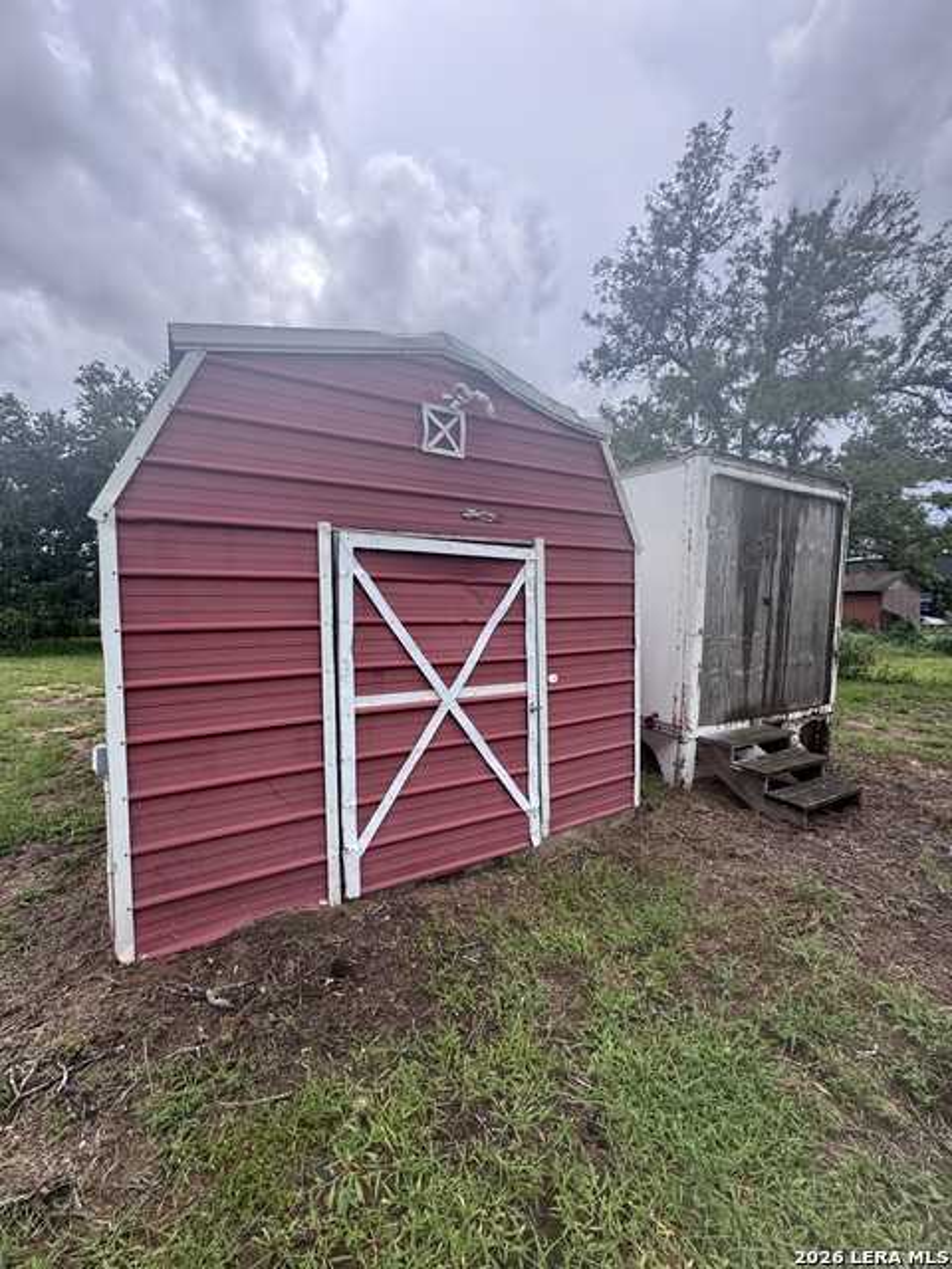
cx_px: 476
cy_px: 634
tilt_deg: -2.4
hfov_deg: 85.7
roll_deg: +1.7
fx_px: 513
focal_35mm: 14
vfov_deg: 102.1
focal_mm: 2.22
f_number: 2.2
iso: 40
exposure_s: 1/390
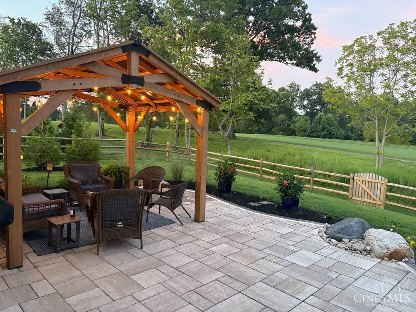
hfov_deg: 67.3
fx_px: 312
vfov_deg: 53.1
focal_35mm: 26
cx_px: 208
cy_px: 156
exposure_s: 1/40
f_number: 1.6
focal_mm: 5.96
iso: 400
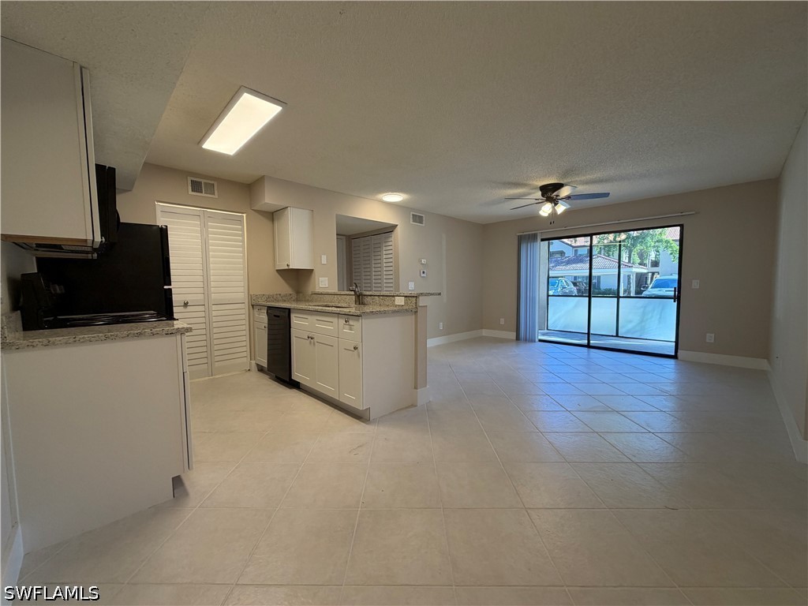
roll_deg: +0.8
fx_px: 327
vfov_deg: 85.7
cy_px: 303
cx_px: 404
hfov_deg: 102.1
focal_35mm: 14
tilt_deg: -3.0
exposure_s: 1/120
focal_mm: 2.22
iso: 160
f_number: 2.2
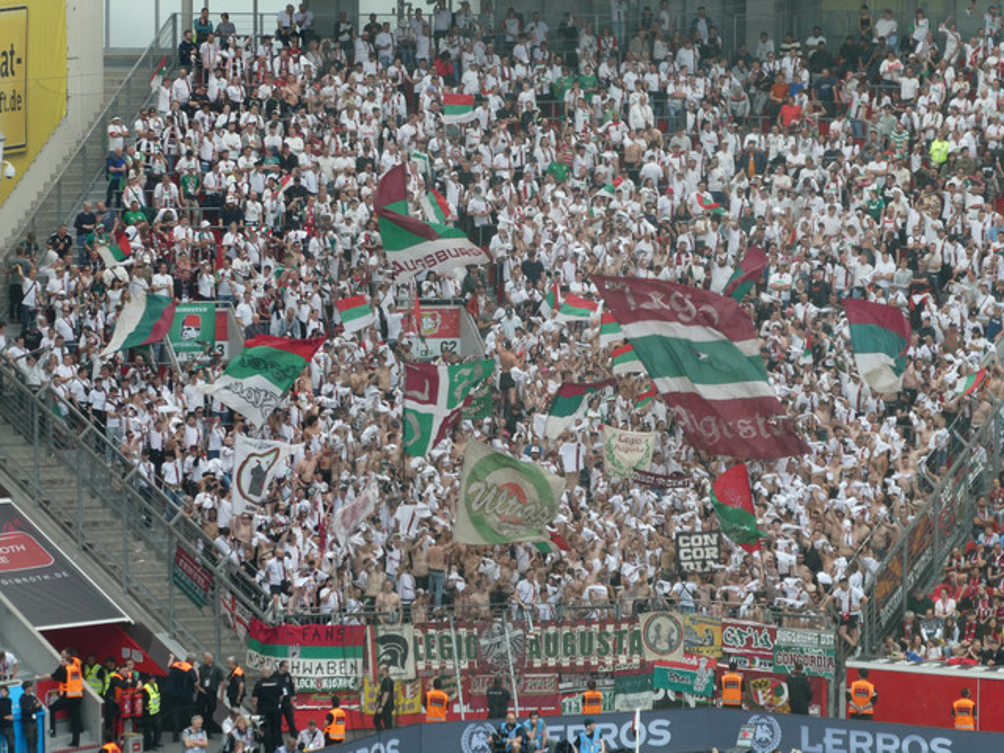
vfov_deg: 7.4
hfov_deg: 9.9
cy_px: 376
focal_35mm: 200
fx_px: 5801
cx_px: 502
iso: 80
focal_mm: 35.8
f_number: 5.6
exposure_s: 1/80
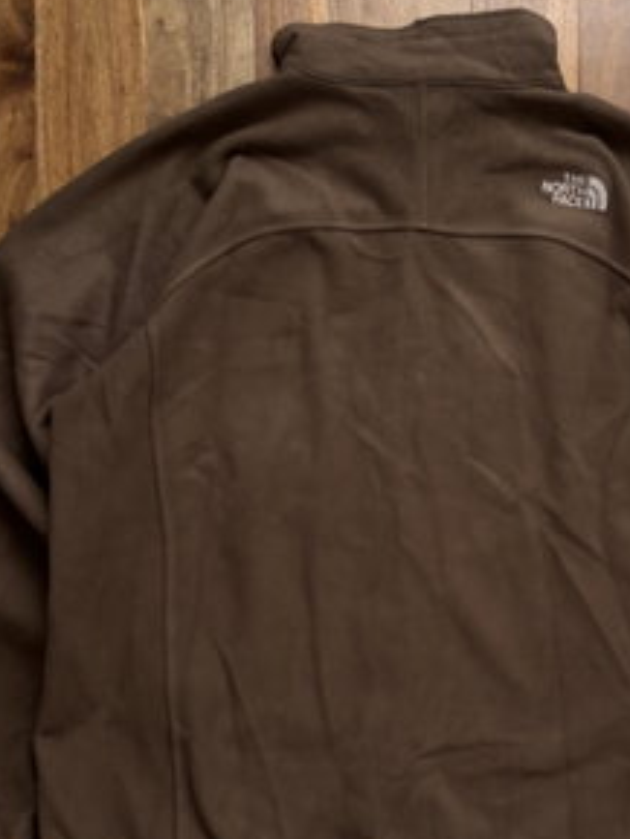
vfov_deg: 39.4
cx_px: 404
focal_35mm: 48
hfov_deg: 30.1
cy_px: 518
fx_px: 1164
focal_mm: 5.96
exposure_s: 1/70
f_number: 1.6
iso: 125
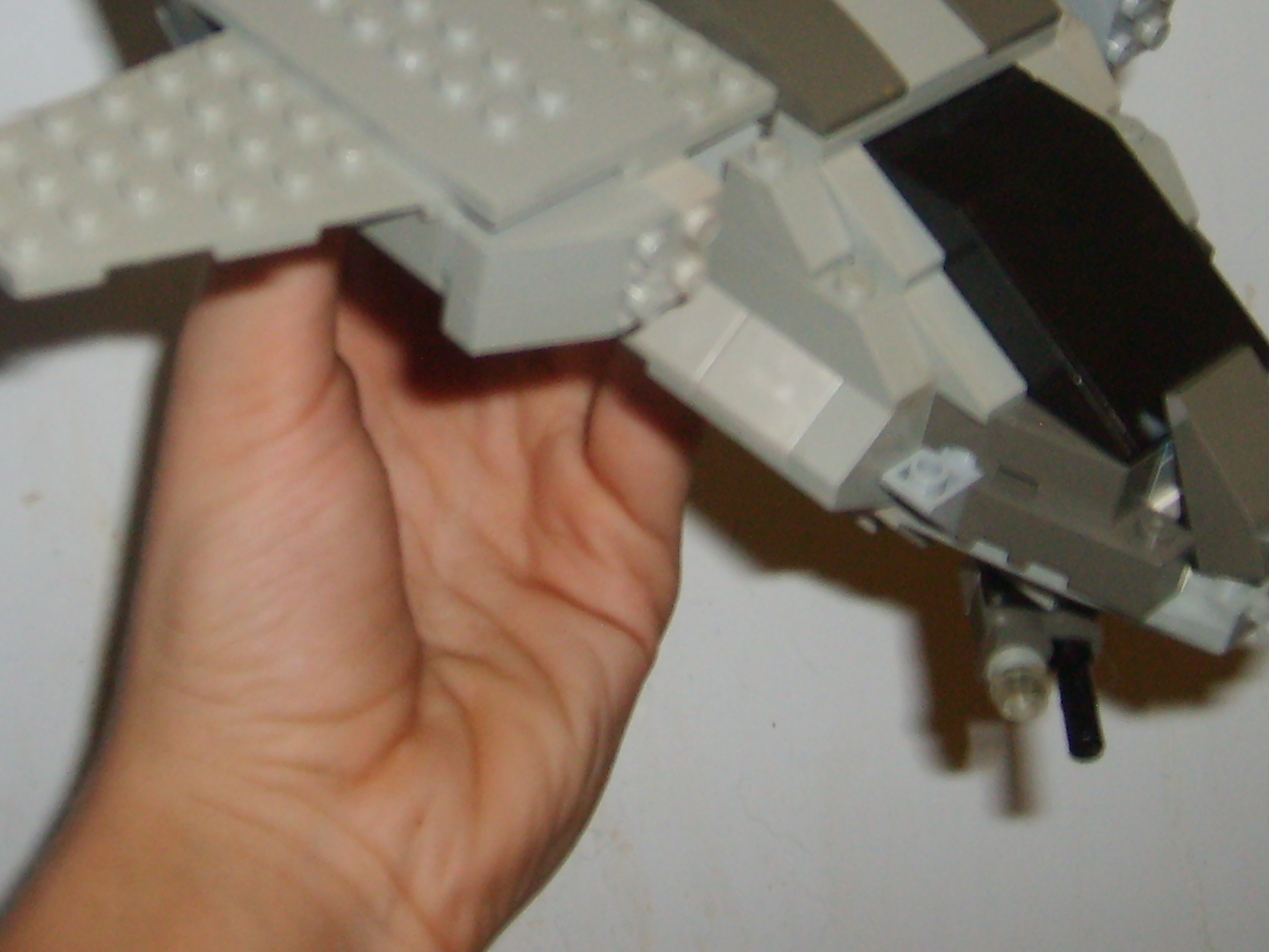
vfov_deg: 20.5
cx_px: 397
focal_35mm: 70
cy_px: 59
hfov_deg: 27.6
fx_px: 2566
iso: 100
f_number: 2.8
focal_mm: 5.8
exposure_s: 1/45
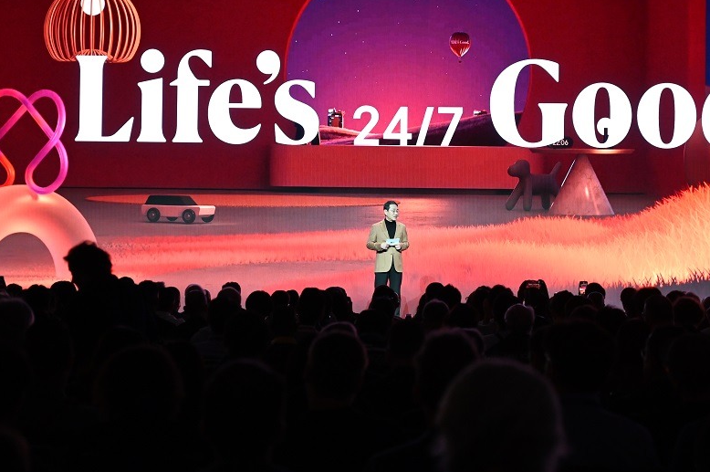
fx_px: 1773
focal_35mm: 90
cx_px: 394
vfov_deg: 15.2
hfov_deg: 22.6
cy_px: 220
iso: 2800
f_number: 4
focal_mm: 70
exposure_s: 1/125
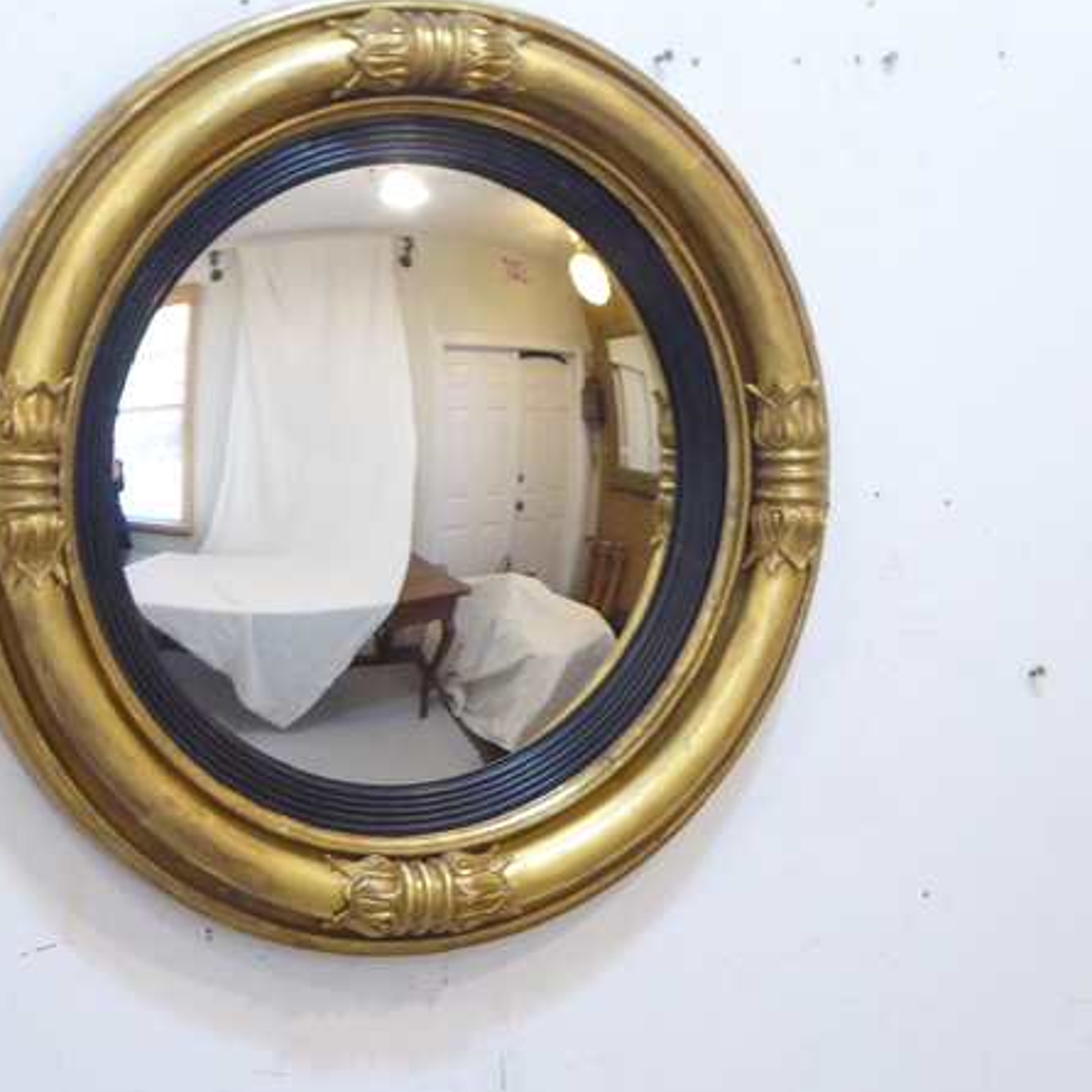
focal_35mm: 151
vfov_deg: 11.6
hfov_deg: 11.6
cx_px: 360
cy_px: 544
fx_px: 5389
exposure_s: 1/8
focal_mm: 20.6
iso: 400
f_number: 5.1
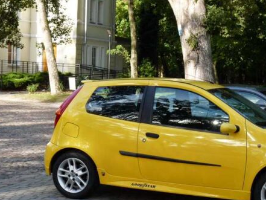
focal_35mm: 78
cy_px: 151
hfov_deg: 24.7
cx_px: 205
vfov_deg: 18.8
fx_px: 600
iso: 100
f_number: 4
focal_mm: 7.6
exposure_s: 1/125
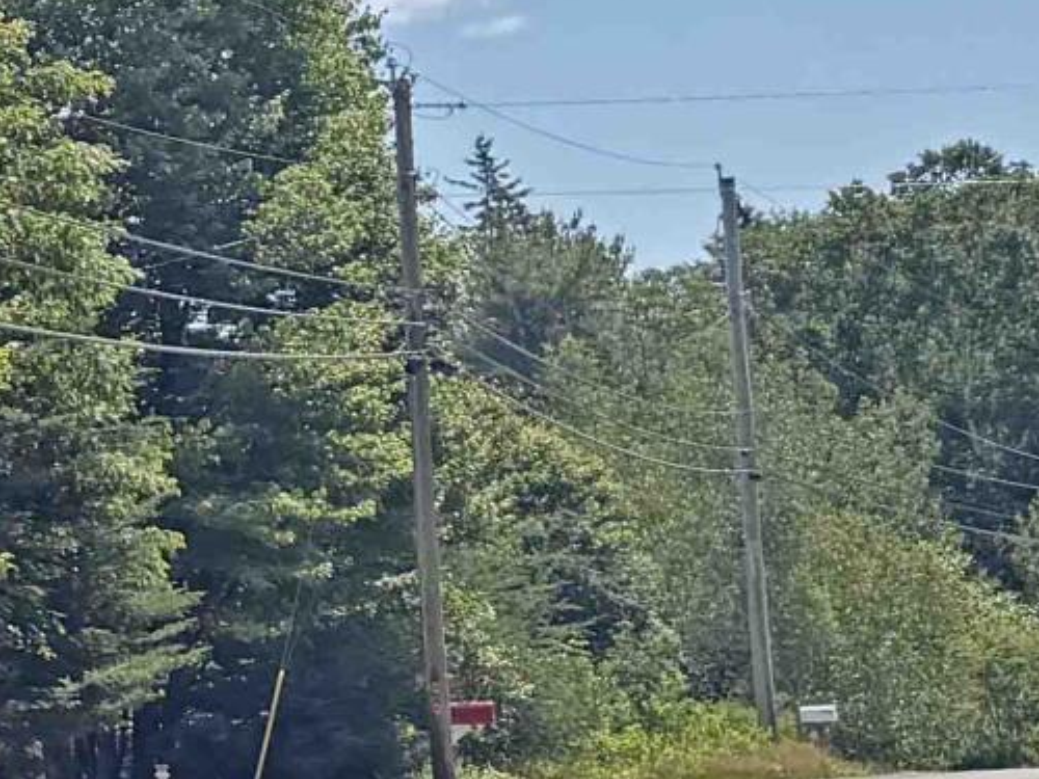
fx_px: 4322
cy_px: 93
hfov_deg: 10.5
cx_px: -1872
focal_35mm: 144
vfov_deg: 10.3
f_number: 1.78
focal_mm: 6.76
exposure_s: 1/3425
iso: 80
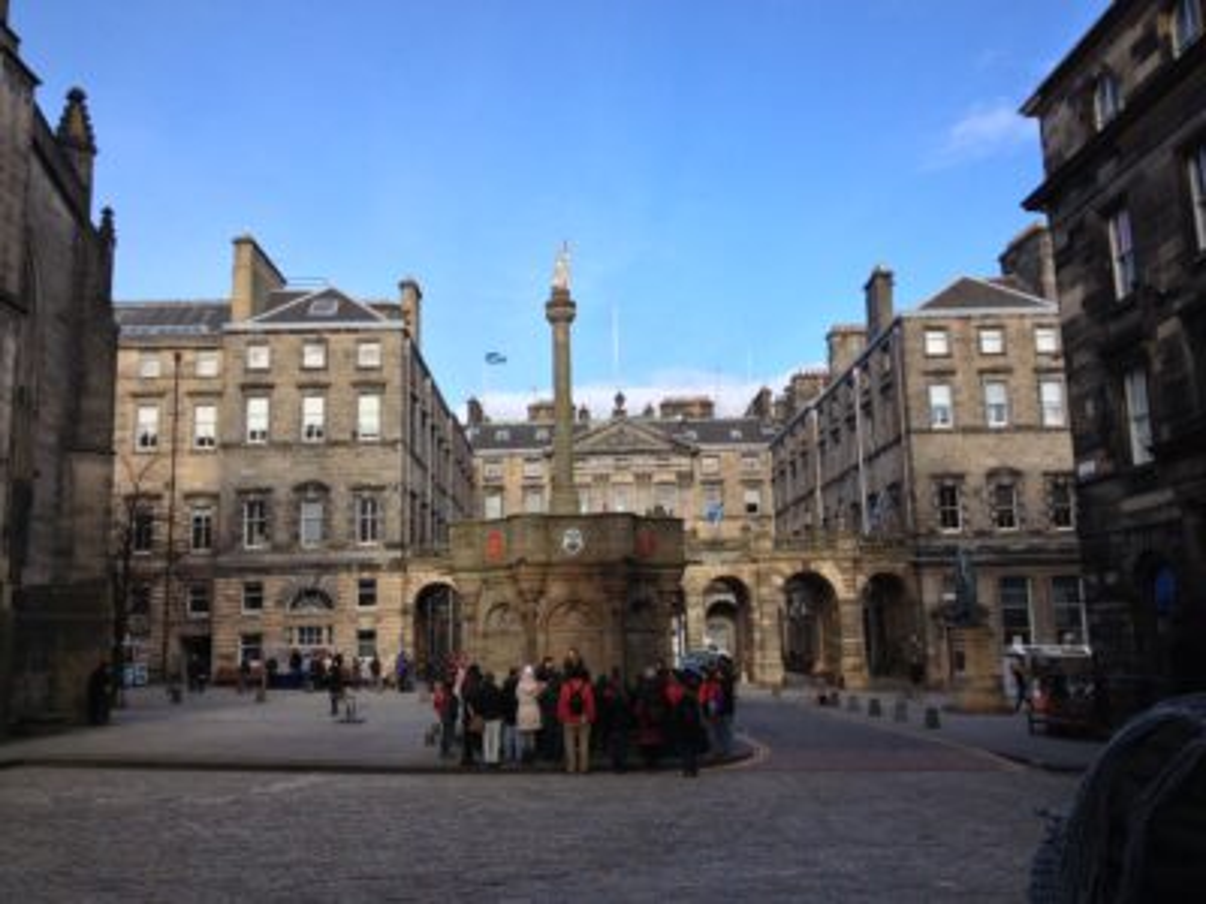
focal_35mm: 35
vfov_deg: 40.7
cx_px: 603
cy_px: 452
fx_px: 1219
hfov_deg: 52.6
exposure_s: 1/717
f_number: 2.4
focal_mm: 4.28
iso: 50
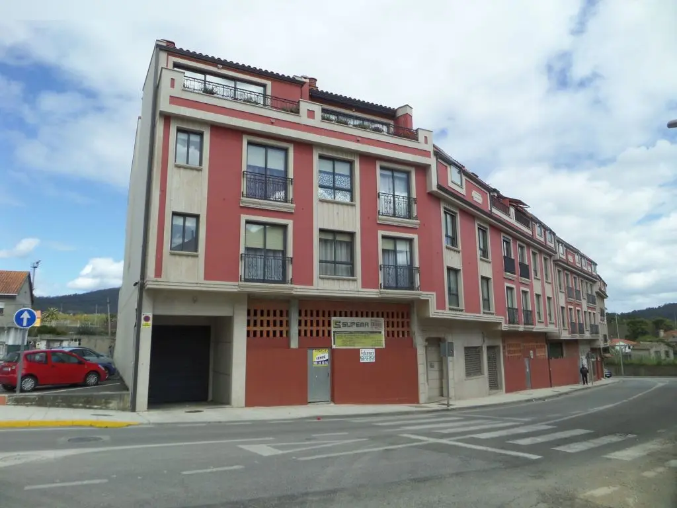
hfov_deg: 71.6
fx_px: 469
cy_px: 254
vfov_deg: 56.8
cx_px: 338
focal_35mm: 24
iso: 100
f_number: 3.6
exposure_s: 1/1000
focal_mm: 4
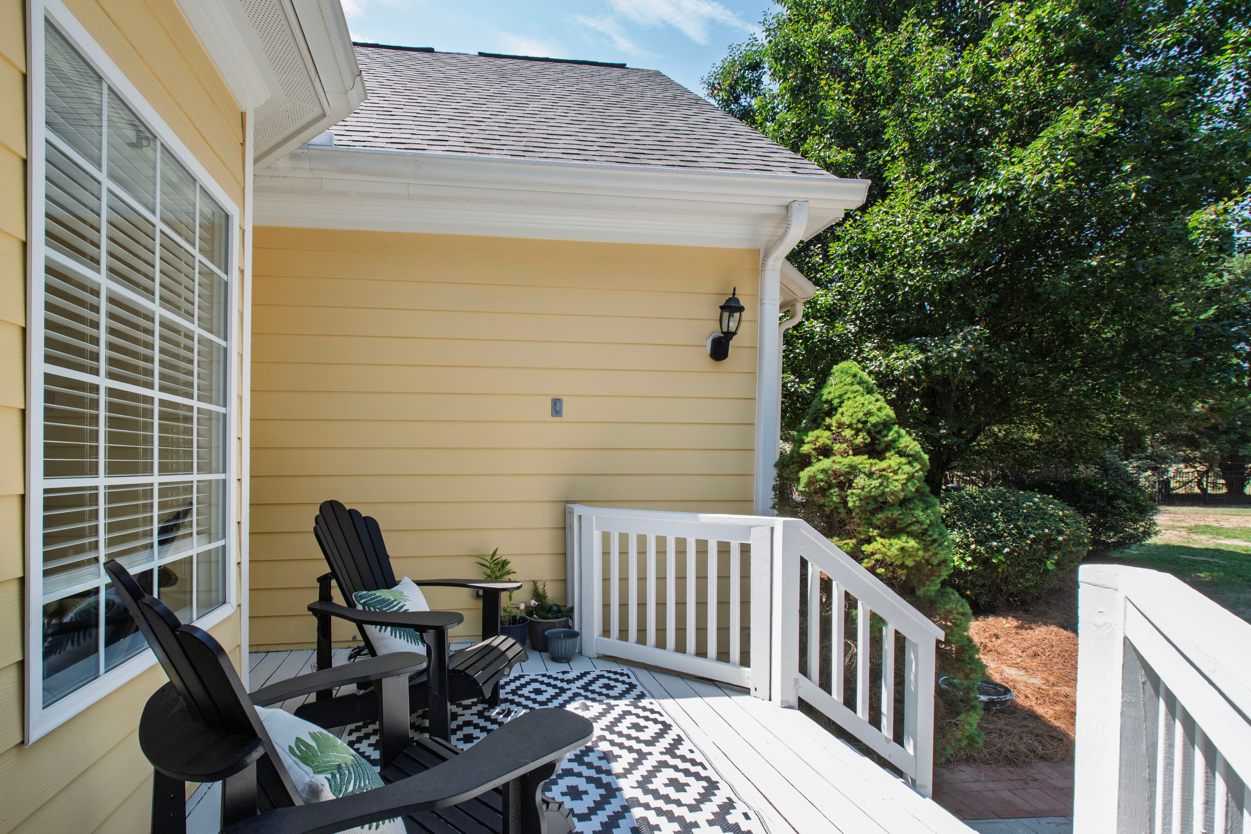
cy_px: 417
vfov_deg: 77.3
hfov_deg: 100.4
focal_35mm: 15
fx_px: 521
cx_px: 626
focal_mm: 10
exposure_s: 1/60
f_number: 8
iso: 100
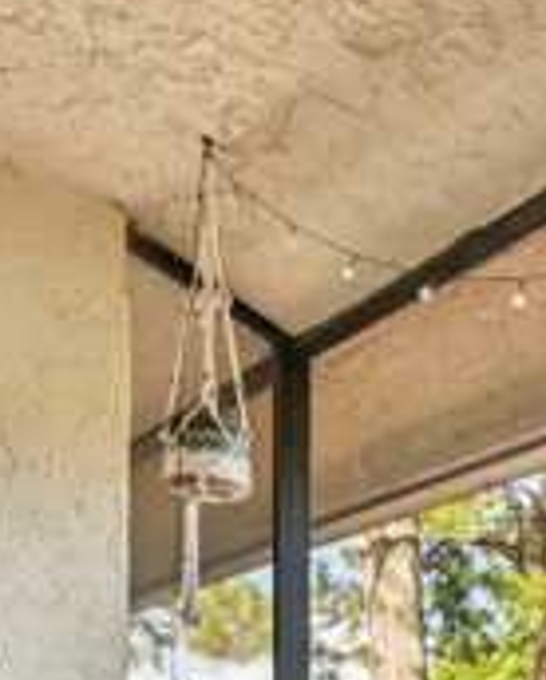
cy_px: 866
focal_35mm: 61
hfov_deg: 18.9
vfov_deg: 26.6
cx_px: 993
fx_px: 1230
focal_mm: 14
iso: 2000
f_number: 11
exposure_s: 1/320
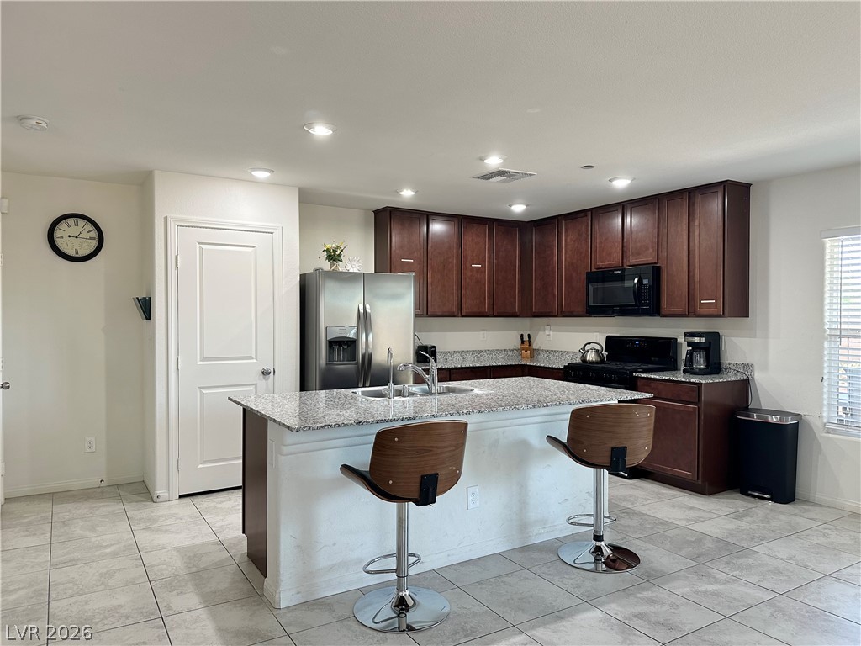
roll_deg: -0.1
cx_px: 430
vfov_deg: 56.8
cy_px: 323
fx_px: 597
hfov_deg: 71.6
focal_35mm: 24
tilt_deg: -0.8
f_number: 1.78
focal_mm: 6.86
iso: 160
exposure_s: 1/120
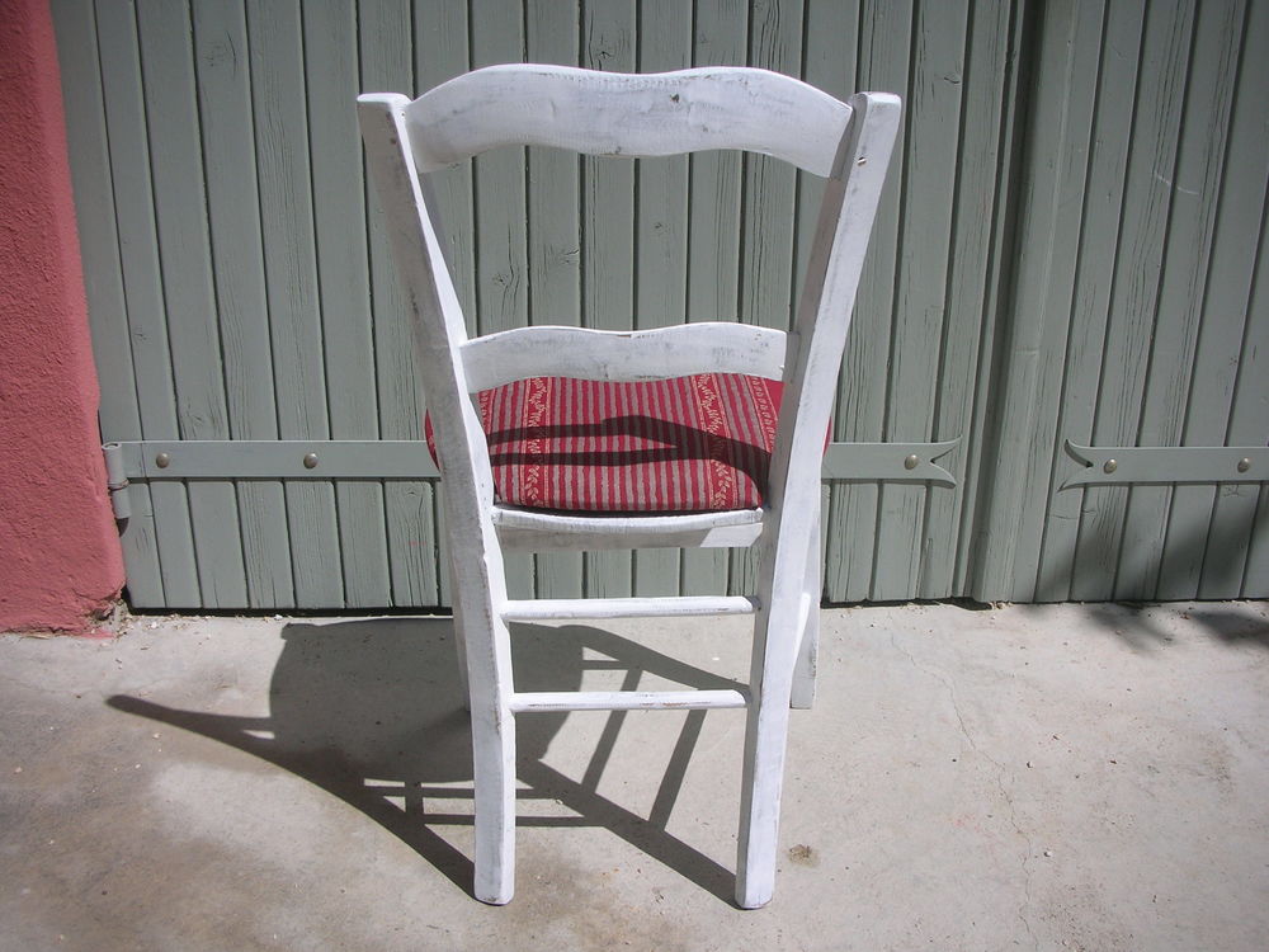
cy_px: 476
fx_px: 1283
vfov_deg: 40.7
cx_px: 634
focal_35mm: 35
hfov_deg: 52.6
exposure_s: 1/221
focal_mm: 5.8
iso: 50
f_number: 8.5
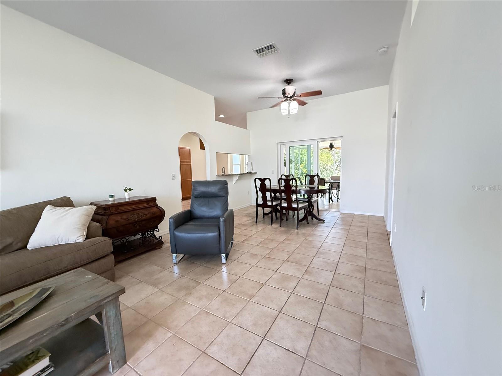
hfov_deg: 102.1
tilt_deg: -5.6
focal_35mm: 14
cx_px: 251
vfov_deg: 85.7
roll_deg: +1.1
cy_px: 188
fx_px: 203
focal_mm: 2.22
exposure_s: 1/120
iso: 500
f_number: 2.2
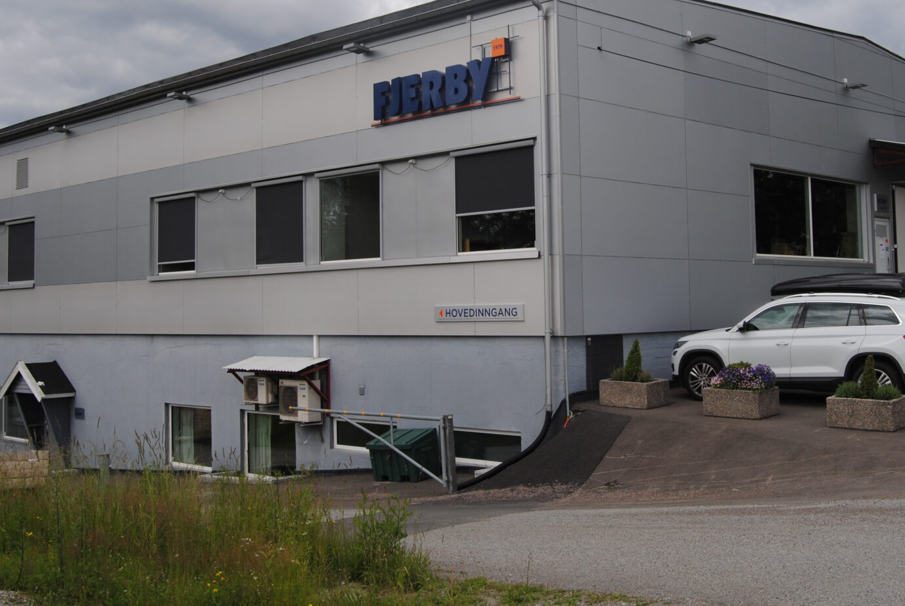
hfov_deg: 42.6
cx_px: 509
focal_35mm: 46
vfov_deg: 29.2
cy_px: 230
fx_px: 1158
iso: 100
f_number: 8
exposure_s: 1/250
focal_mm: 22
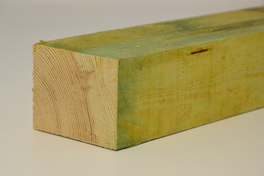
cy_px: 88
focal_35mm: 128
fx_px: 935
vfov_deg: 10.8
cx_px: 132
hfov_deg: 16.1
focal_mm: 85
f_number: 8
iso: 400
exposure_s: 1/125
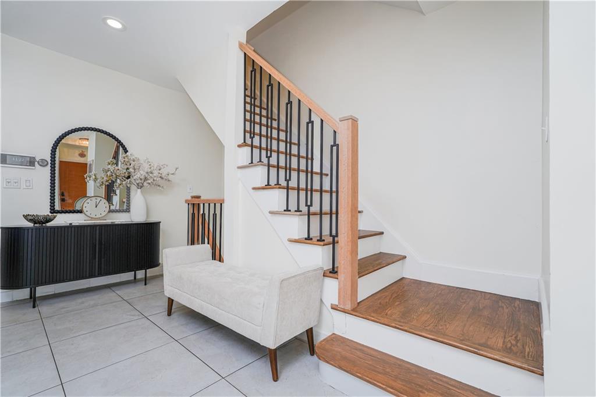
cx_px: 298
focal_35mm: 16
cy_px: 198
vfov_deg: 72.0
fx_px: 273
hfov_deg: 95.0
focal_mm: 16.5
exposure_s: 1/40
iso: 64
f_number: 4.5
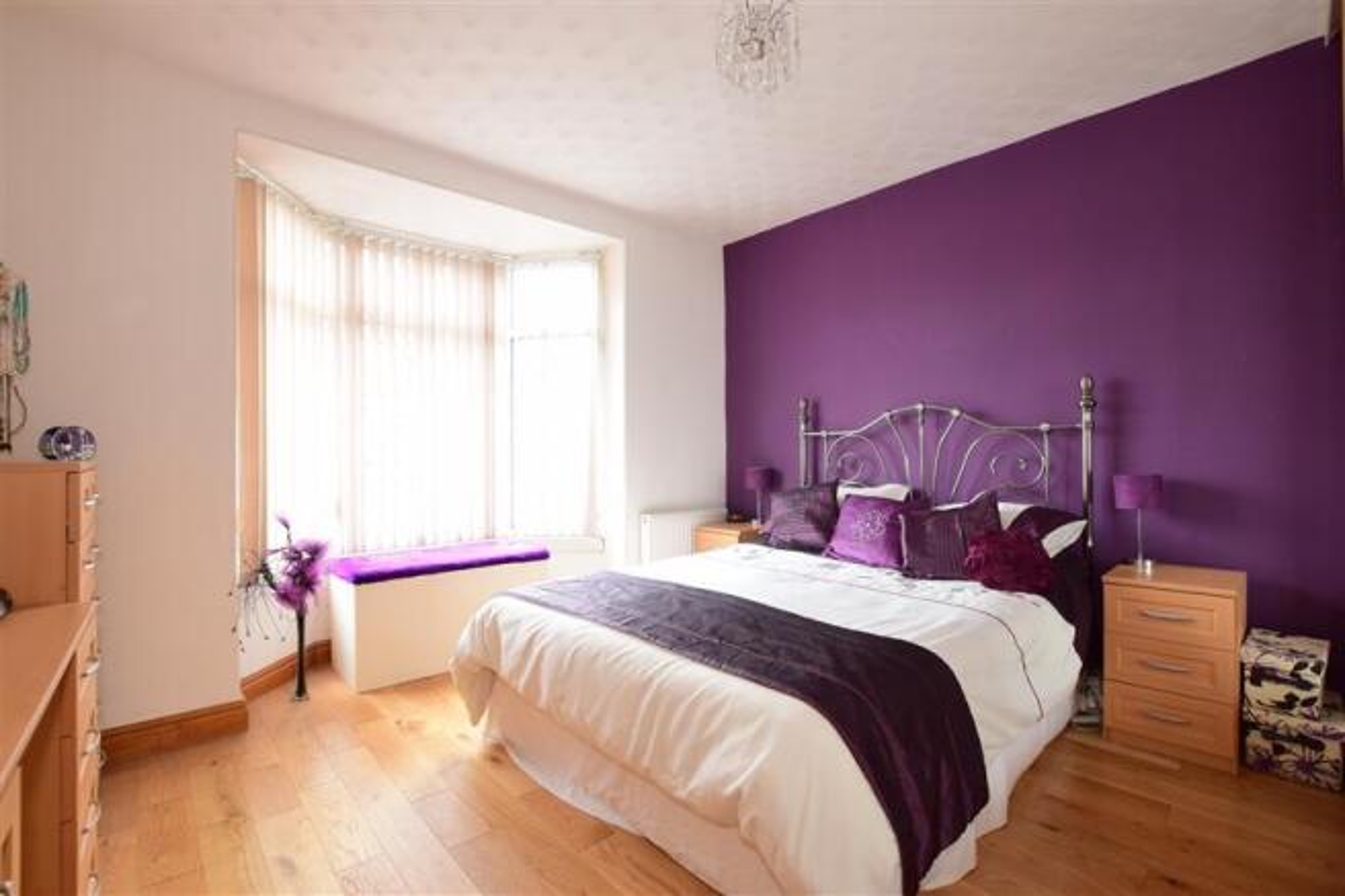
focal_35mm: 15
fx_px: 560
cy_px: 448
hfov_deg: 100.4
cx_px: 672
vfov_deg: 77.3
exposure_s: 1.3
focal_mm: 10
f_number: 16
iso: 400
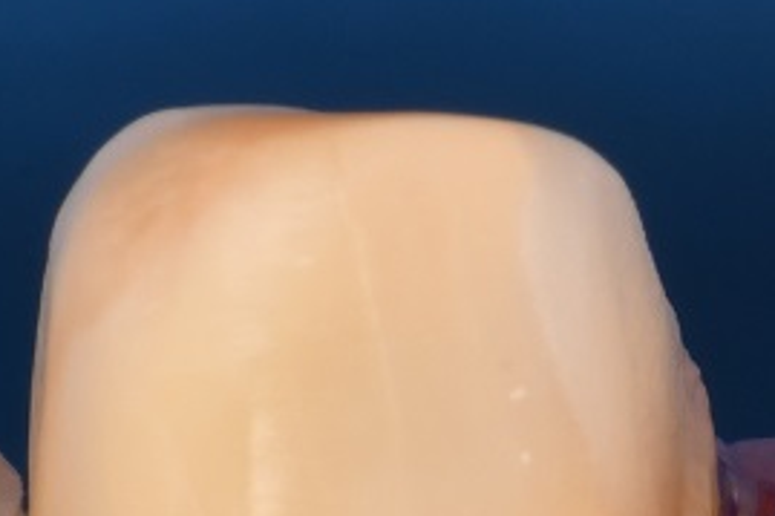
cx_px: 752
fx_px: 17340
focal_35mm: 806
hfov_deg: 2.6
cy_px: 565
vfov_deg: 1.7
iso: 200
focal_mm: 105
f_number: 32
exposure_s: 1/160
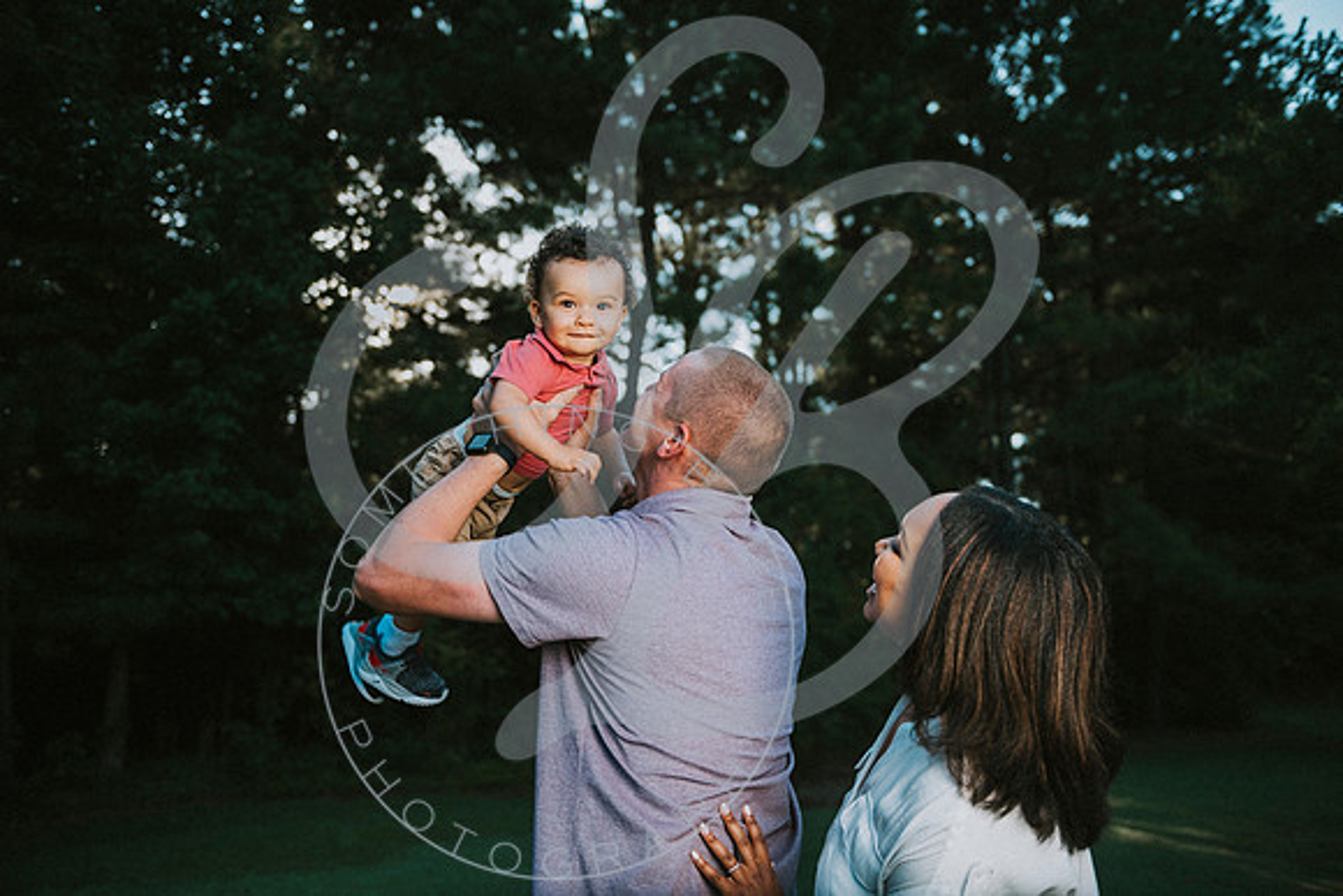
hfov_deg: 54.4
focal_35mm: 35
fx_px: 1306
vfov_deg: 37.9
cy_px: 448
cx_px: 672
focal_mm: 35
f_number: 2.8
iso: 100
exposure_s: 1/250
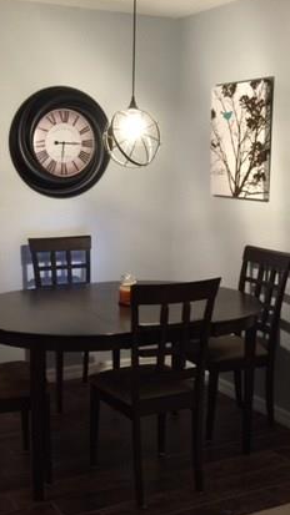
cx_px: 100
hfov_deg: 24.3
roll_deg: -1.6
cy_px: 251
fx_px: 671
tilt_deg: -6.5
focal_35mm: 49
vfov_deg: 42.1
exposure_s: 1/15
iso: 80
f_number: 2.2
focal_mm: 4.15
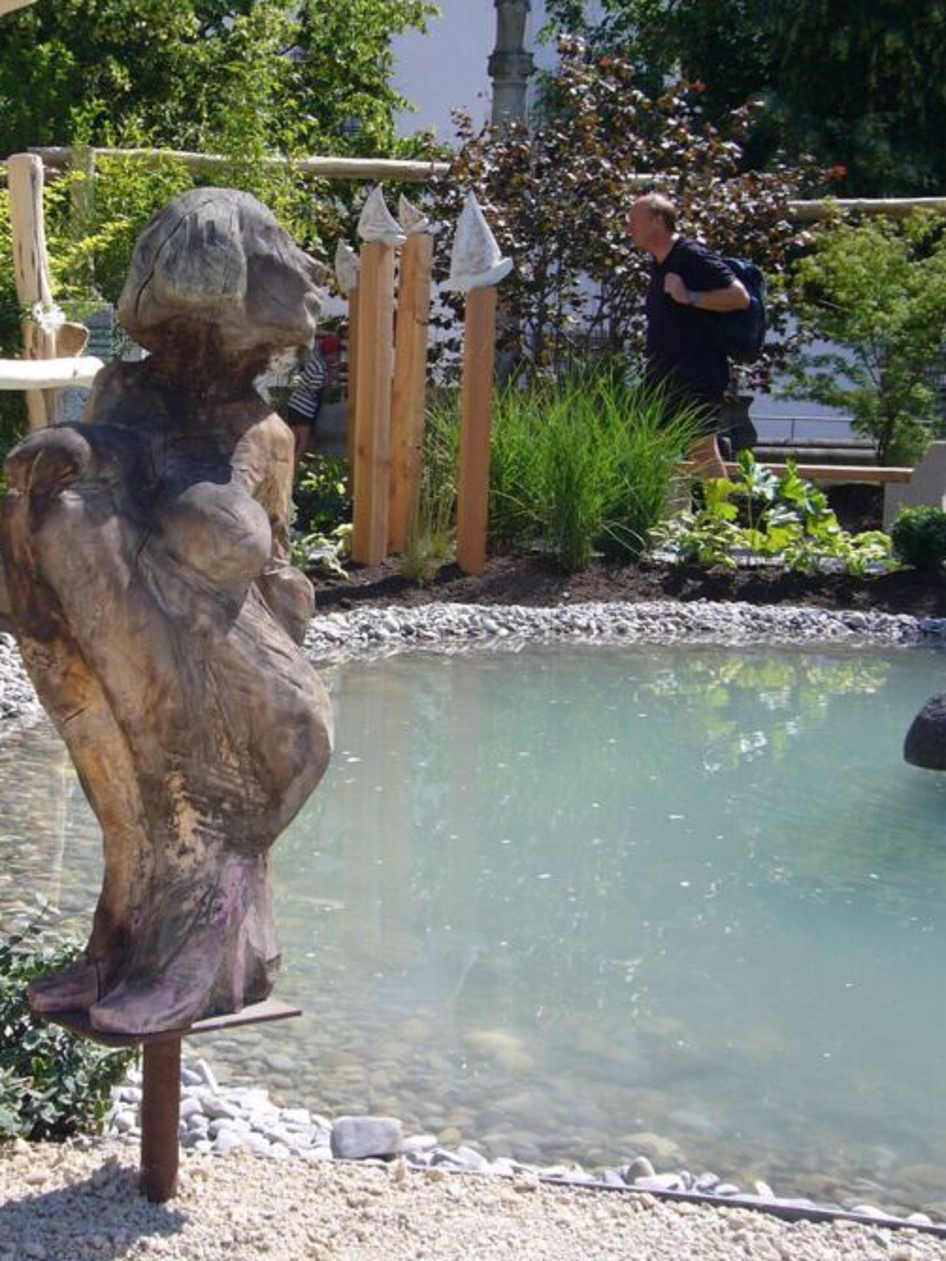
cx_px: 258
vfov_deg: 38.9
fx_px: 1785
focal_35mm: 49
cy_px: 584
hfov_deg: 29.3
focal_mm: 5.2
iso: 80
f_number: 6.3
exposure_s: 1/200
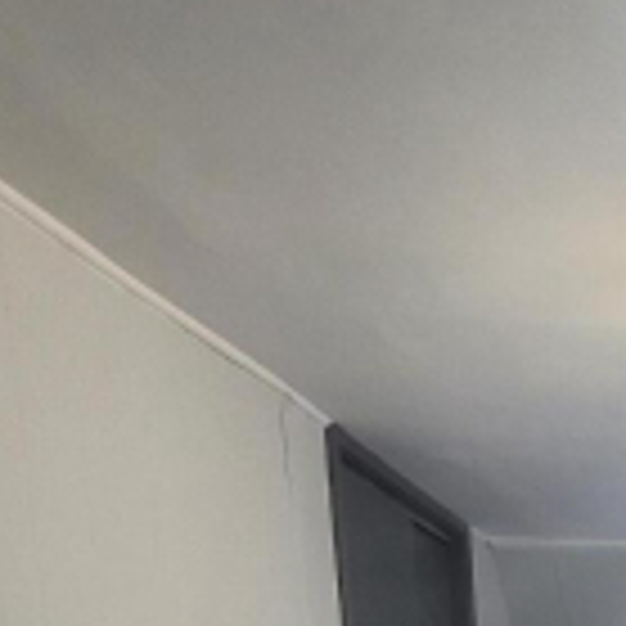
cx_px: 878
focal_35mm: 55
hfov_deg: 25.3
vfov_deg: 23.2
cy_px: 1002
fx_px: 1125
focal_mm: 1.74
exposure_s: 1/29
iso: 320
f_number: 2.2
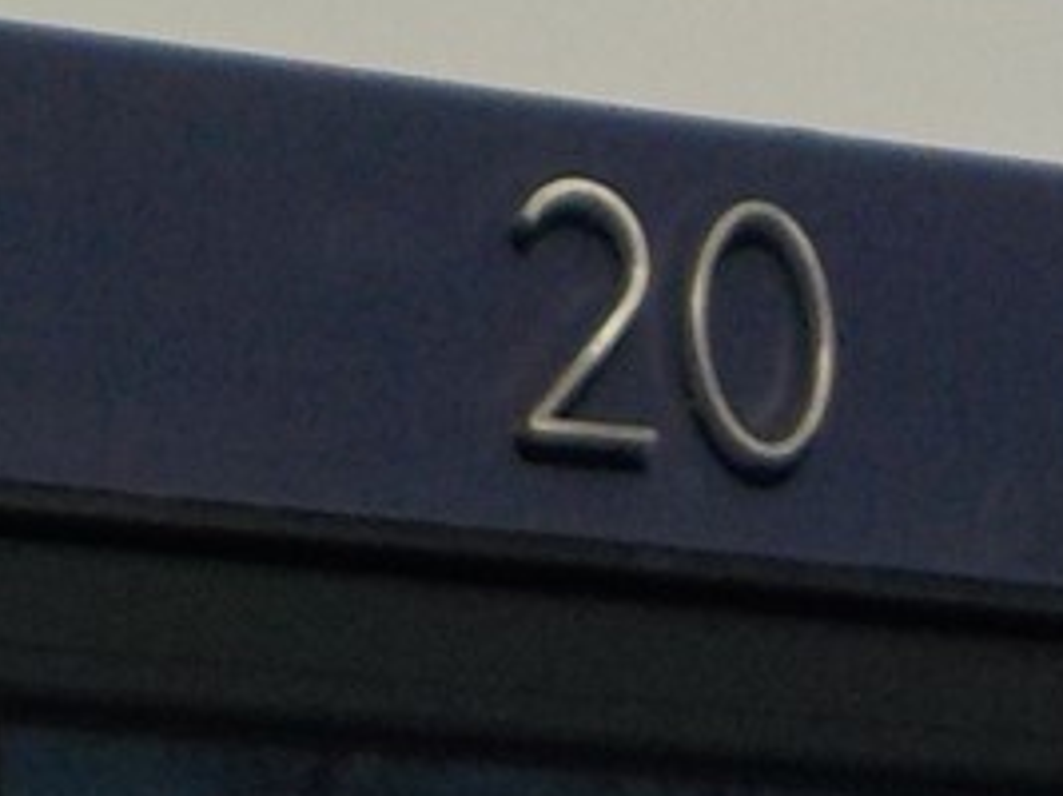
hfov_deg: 11.0
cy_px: 2344
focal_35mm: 180
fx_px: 5525
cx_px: 860
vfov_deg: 7.3
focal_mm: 4.1
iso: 125
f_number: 6.6
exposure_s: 1/1250
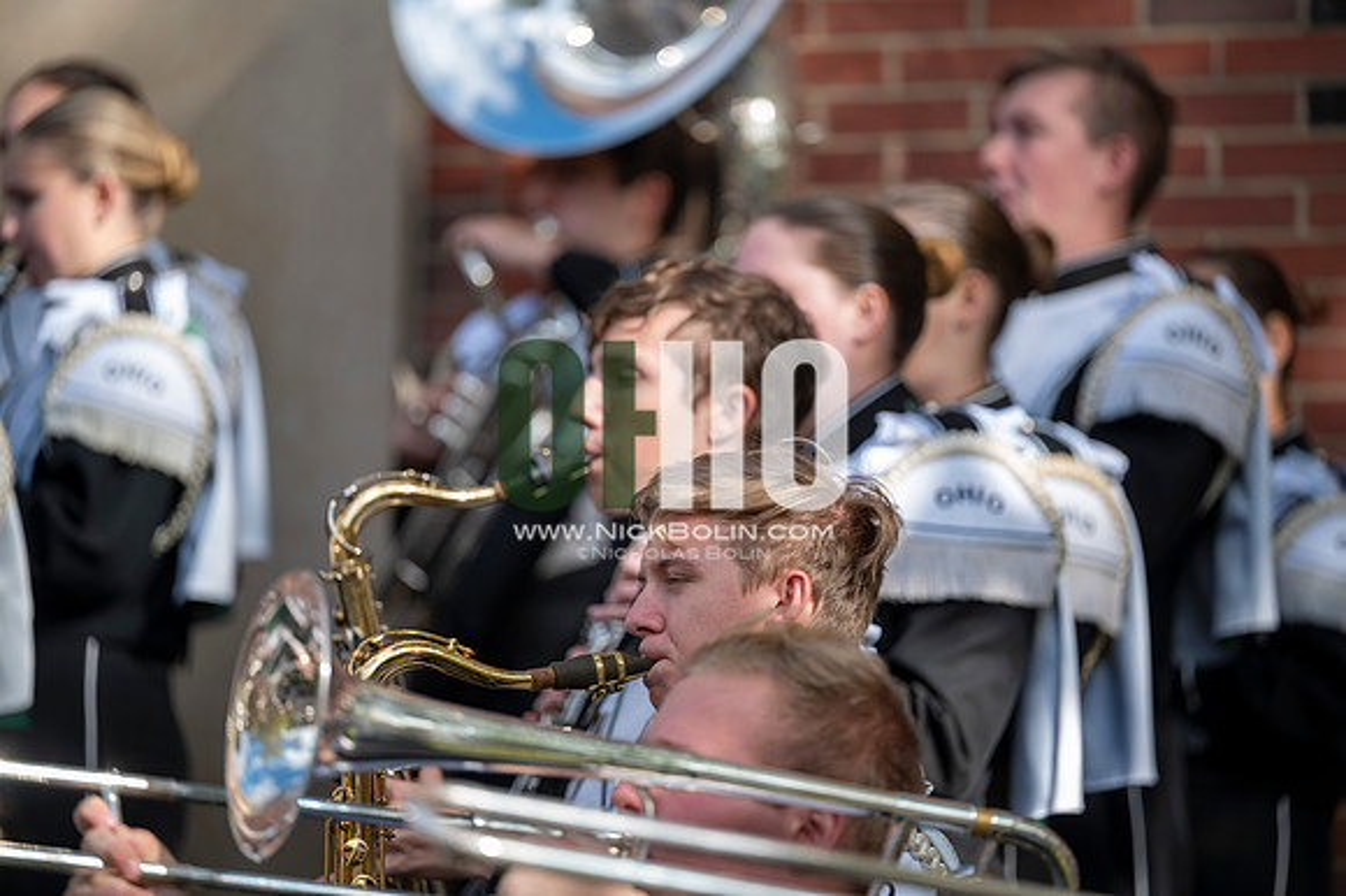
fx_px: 7473
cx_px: 673
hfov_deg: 10.3
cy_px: 448
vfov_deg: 6.9
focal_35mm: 200
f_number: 2.8
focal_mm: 200
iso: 64
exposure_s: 1/500
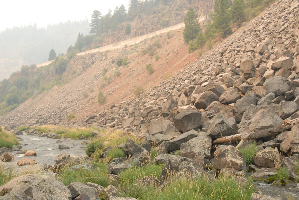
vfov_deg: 32.0
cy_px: 100
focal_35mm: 42
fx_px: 349
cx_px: 150
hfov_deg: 46.4
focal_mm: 28
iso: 250
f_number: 8
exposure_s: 1/200
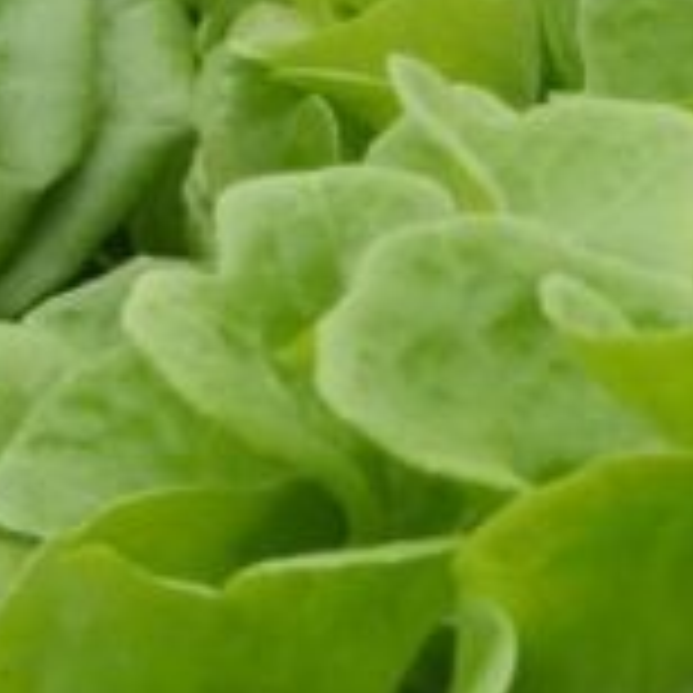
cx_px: 1161
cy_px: -266
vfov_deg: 7.8
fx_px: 4983
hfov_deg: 7.8
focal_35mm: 220
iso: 400
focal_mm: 25
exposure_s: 1/60
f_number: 14
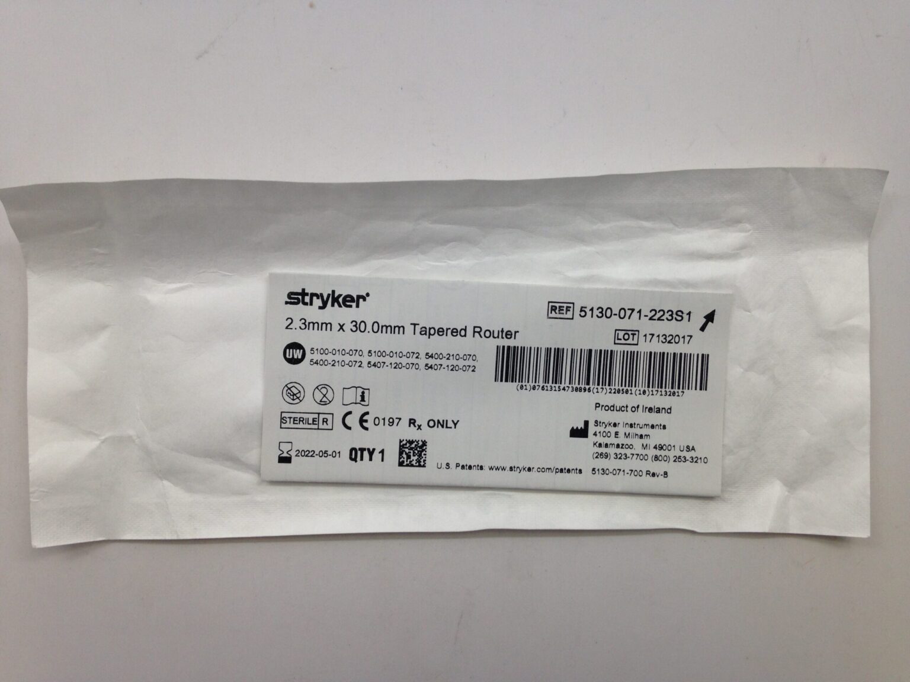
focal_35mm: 33
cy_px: 341
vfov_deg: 42.9
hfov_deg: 55.4
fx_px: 868
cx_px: 455
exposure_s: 1/60
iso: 50
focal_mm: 4.12
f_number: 2.4
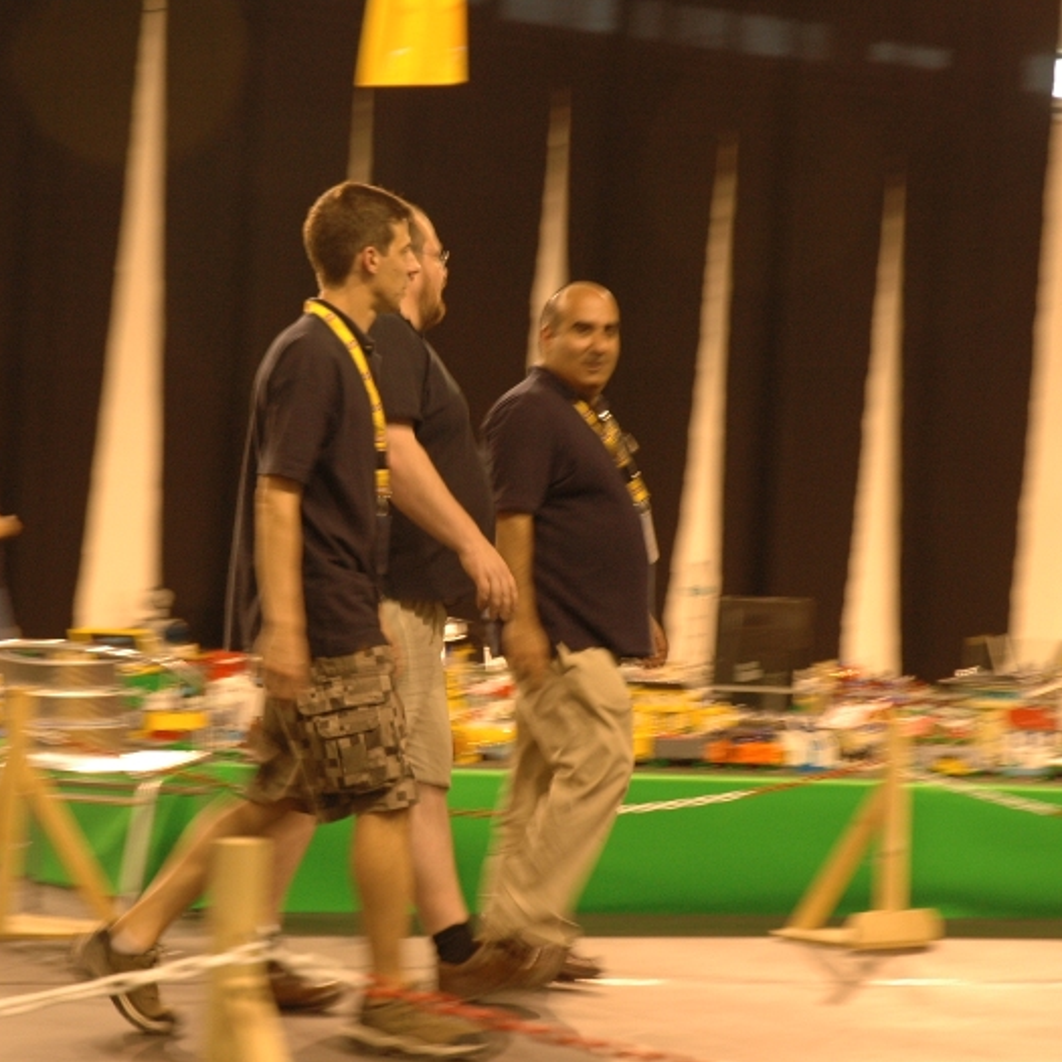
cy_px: 531
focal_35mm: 107
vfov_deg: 16.3
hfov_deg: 16.3
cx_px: 479
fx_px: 3702
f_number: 5
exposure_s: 1/20
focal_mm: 55
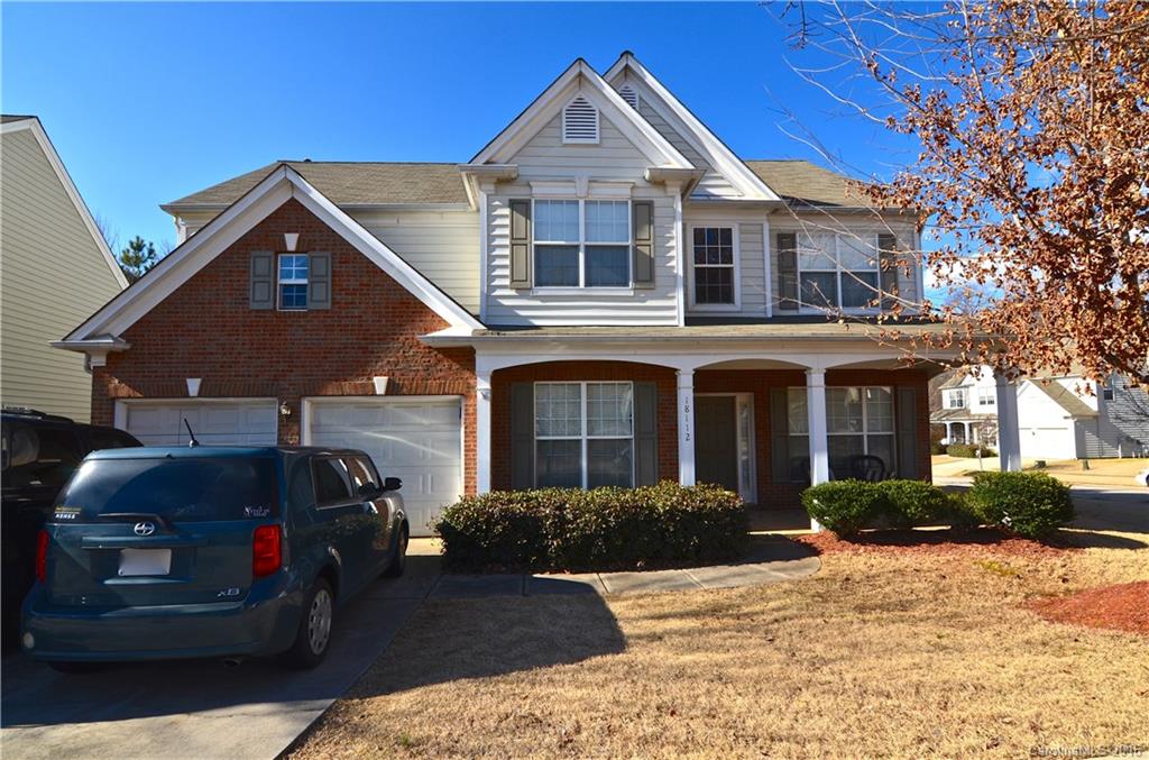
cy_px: 380
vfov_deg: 71.7
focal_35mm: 16
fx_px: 525
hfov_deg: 95.1
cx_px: 574
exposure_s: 1/250
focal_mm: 11
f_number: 10
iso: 180
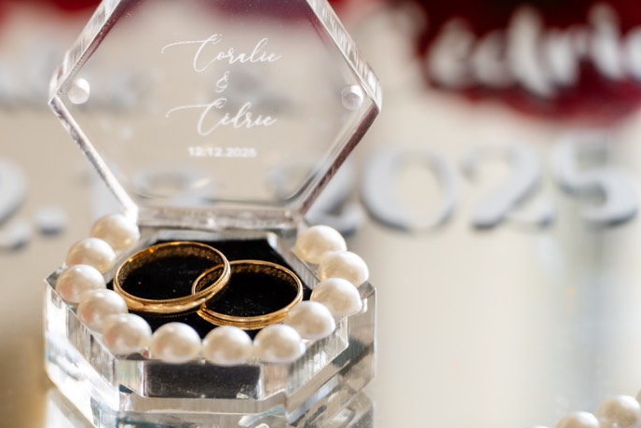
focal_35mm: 314
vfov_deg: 4.4
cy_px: 210
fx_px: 5592
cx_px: 210
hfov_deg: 6.6
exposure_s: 1/200
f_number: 2.8
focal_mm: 180
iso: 250
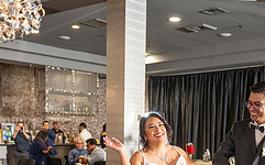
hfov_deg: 33.4
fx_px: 440
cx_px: 155
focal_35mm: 61
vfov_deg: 19.9
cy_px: 201
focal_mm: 24
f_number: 3.2
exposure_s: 1/200
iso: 800
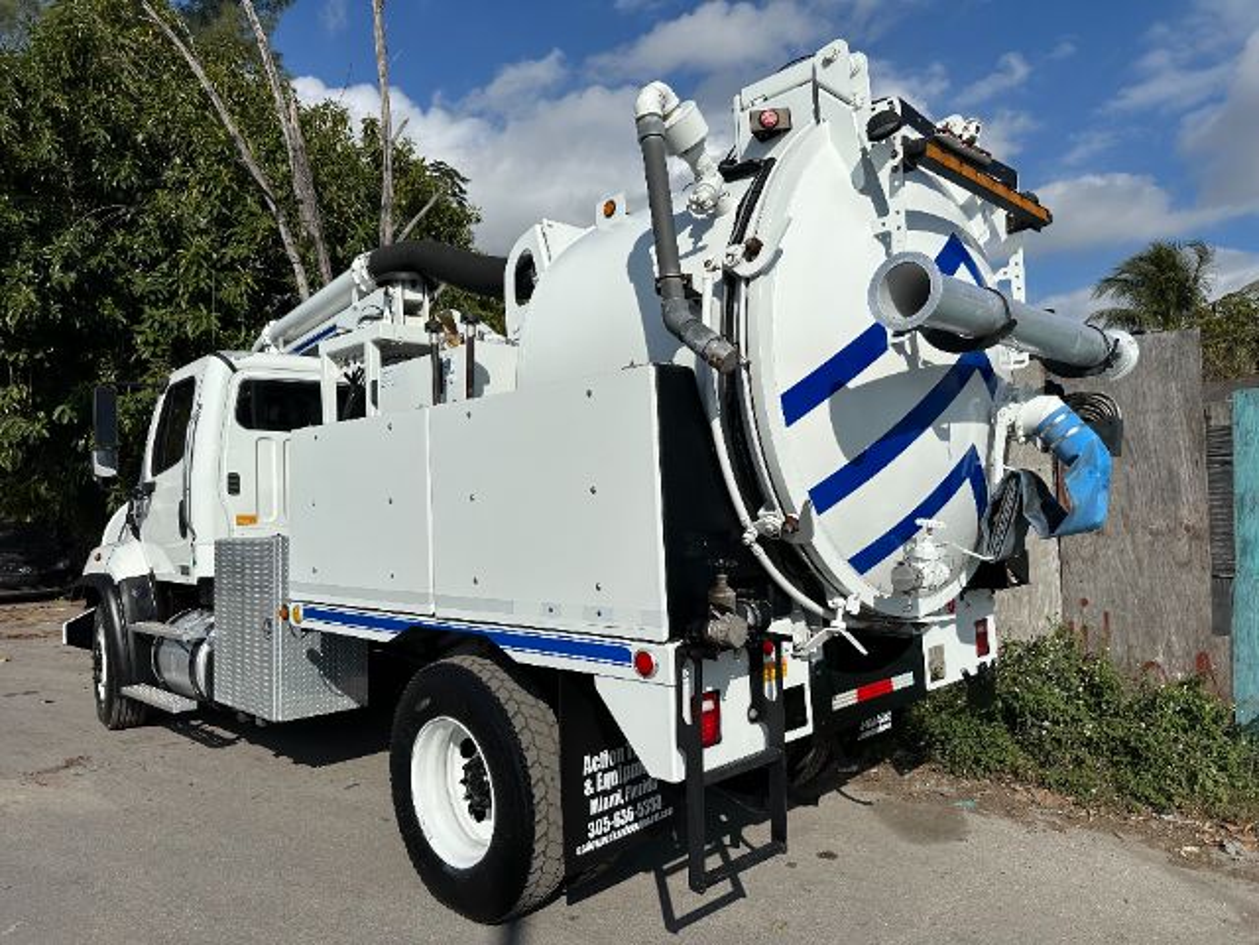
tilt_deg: +1.8
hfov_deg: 71.6
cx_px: 630
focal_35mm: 24
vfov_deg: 56.8
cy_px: 472
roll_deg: +1.0
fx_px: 873
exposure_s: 1/13699
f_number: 1.78
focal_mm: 6.86
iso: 80
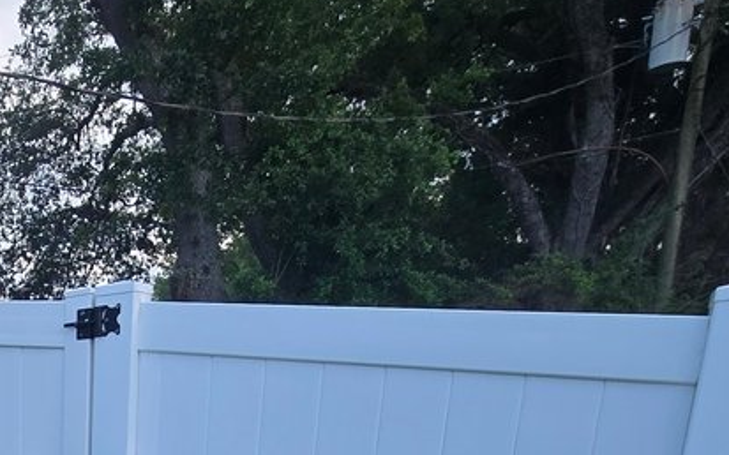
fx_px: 795
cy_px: 684
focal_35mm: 40
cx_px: -129
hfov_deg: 38.0
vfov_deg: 24.7
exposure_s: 1/579
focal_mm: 2.2
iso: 50
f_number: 2.2
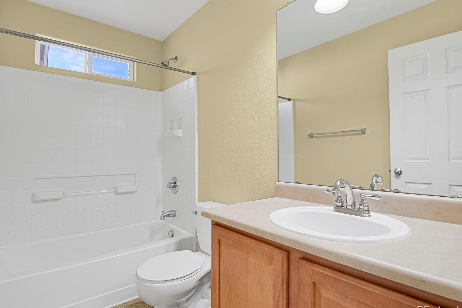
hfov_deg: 90.0
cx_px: 222
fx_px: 231
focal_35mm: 18
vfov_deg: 67.4
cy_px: 153
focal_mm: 17
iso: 250
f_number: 8
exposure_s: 1.6
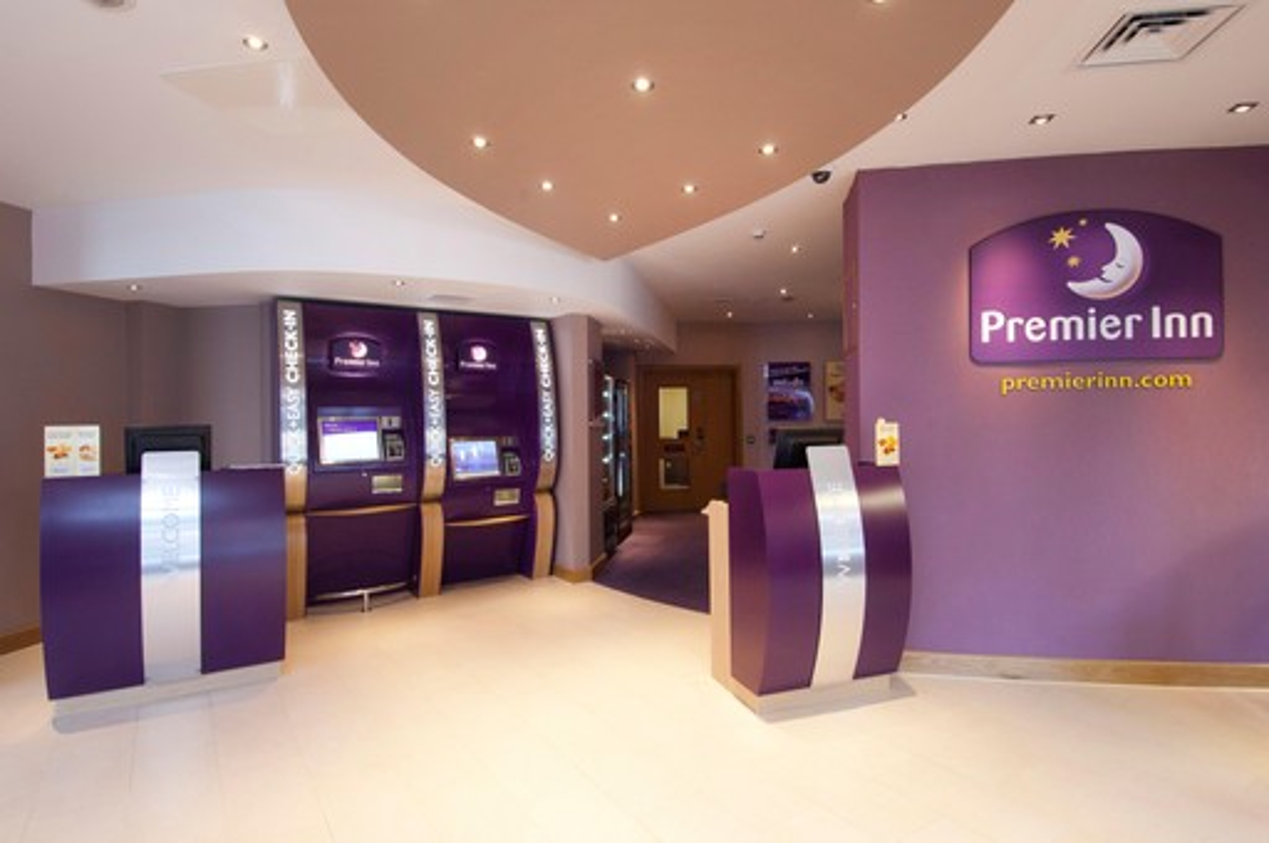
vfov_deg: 67.2
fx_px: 634
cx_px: 634
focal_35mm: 18
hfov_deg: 90.1
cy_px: 422
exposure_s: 1/5
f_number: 9
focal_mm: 12
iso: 400
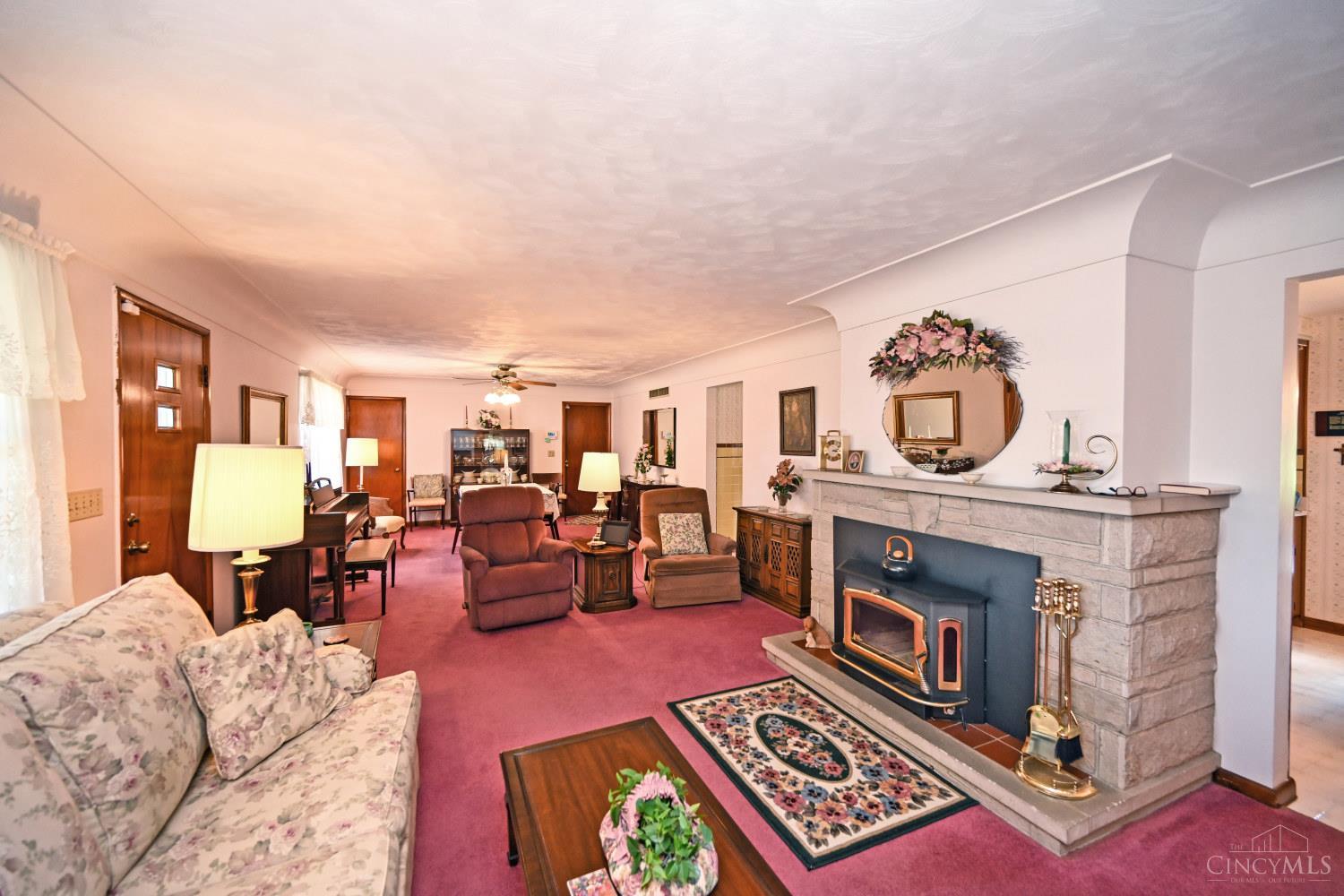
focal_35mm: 14
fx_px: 523
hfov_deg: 104.3
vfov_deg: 81.2
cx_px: 672
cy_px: 448
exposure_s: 1/60
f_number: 4
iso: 800
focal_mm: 14
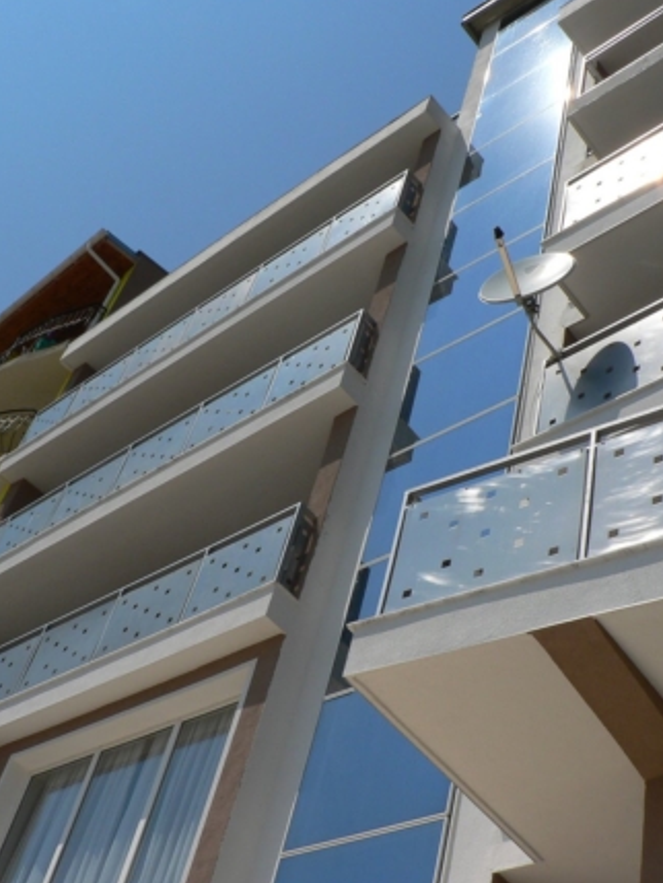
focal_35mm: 49
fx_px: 1251
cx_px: 286
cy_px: 440
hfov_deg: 29.7
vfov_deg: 38.9
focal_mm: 6
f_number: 6.3
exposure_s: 1/800
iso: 80
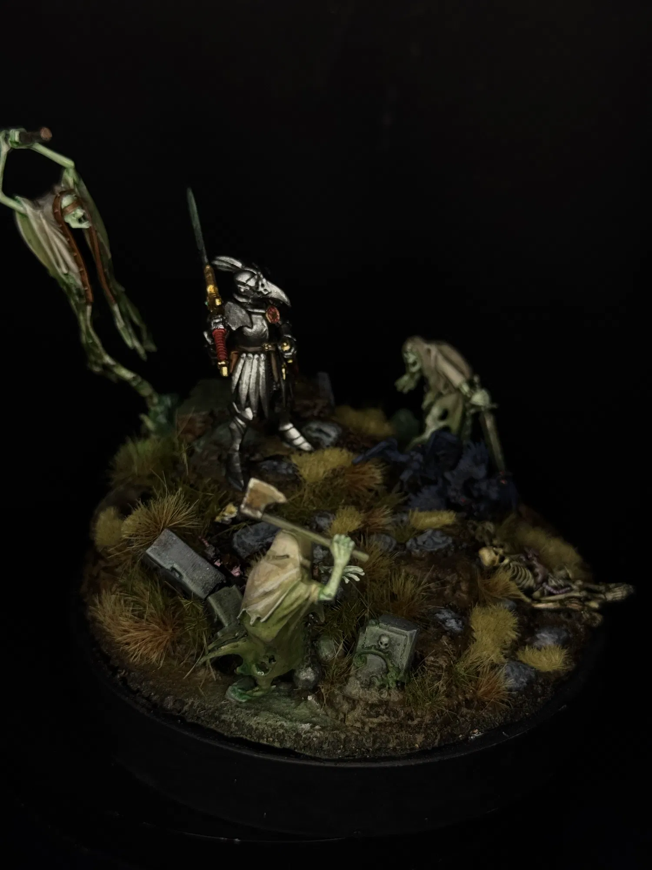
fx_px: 1205
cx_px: 326
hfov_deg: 30.3
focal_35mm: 48
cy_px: 435
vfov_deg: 39.7
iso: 250
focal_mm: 6.76
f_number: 1.78
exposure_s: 1/47
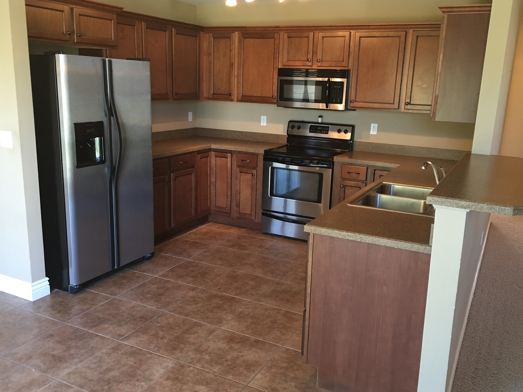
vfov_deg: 44.2
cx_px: 262
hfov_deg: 56.8
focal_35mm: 32
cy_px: 201
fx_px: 484
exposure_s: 1/15
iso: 50
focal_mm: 4.15
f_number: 2.2
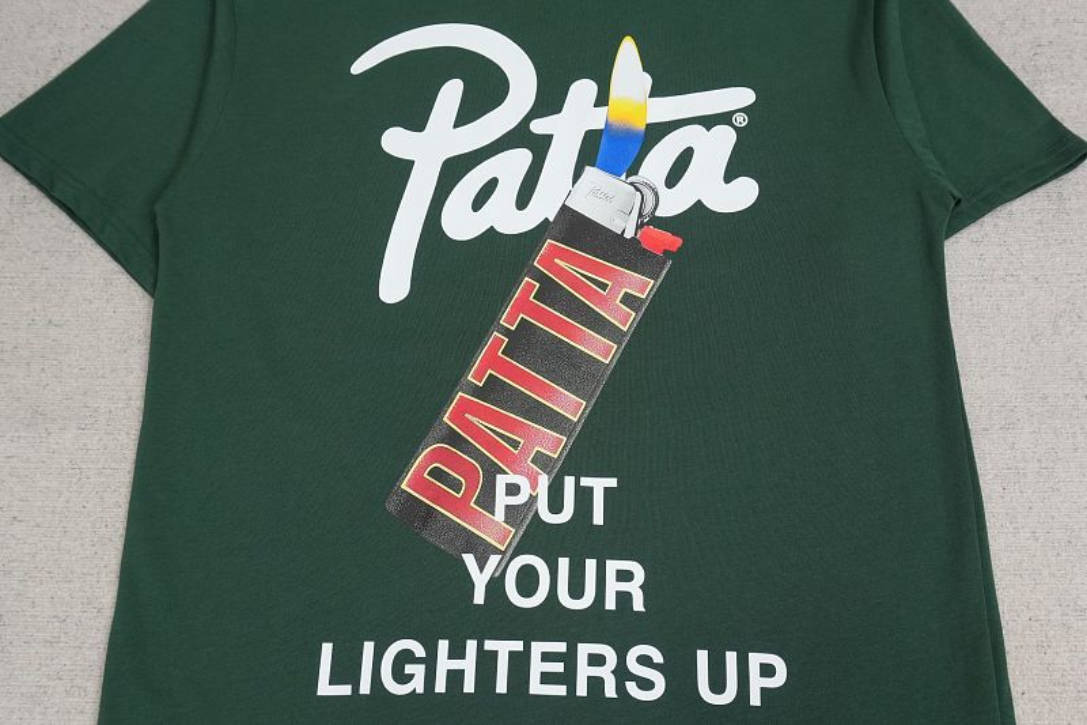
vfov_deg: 38.3
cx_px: 544
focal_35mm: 34
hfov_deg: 55.1
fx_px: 1041
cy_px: 362
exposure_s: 1/160
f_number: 8
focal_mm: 23
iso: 1000
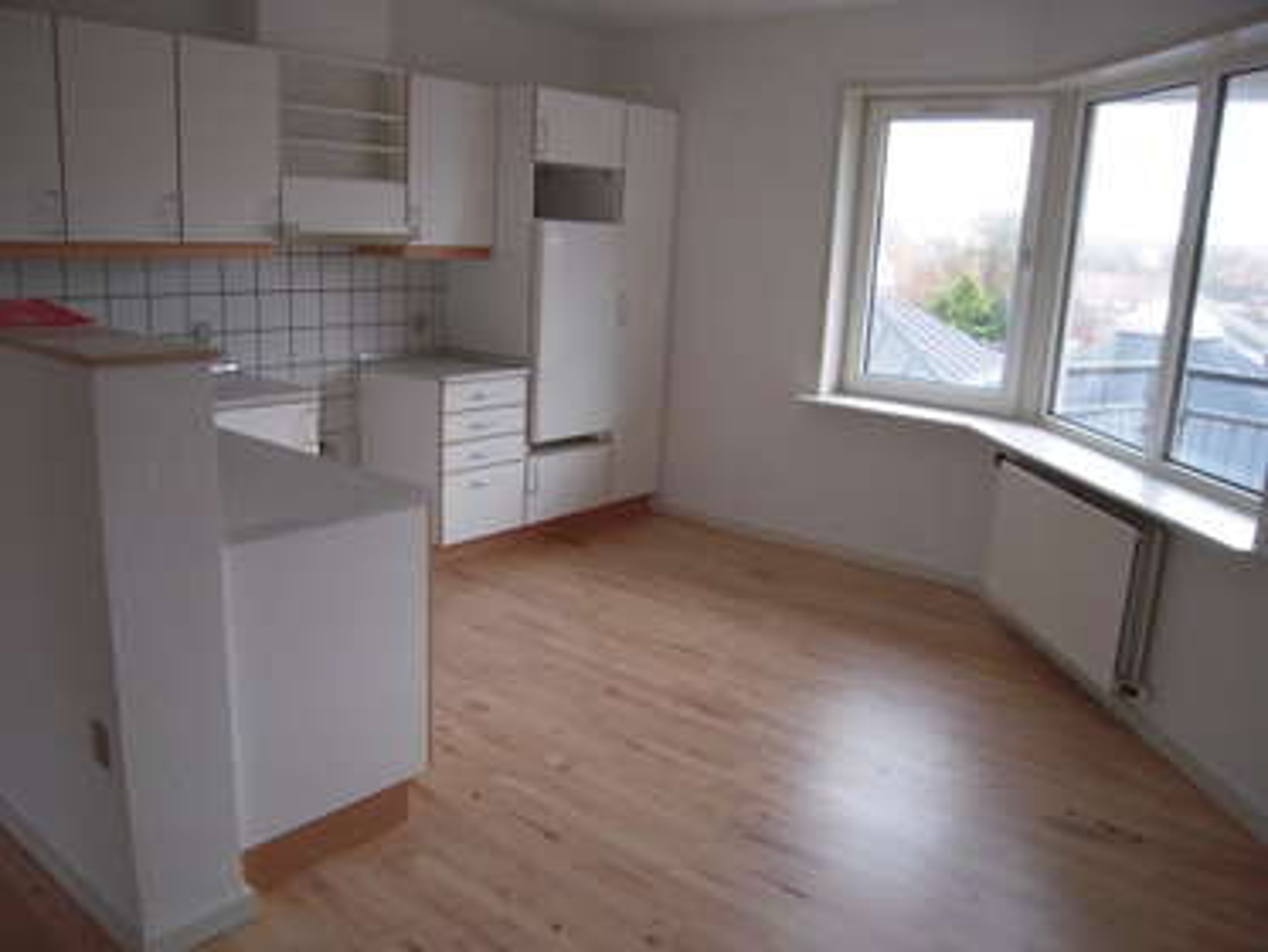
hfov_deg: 63.4
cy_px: 476
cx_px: 634
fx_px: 1026
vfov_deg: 49.8
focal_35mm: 28
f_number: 2.7
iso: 400
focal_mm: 5
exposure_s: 1/40
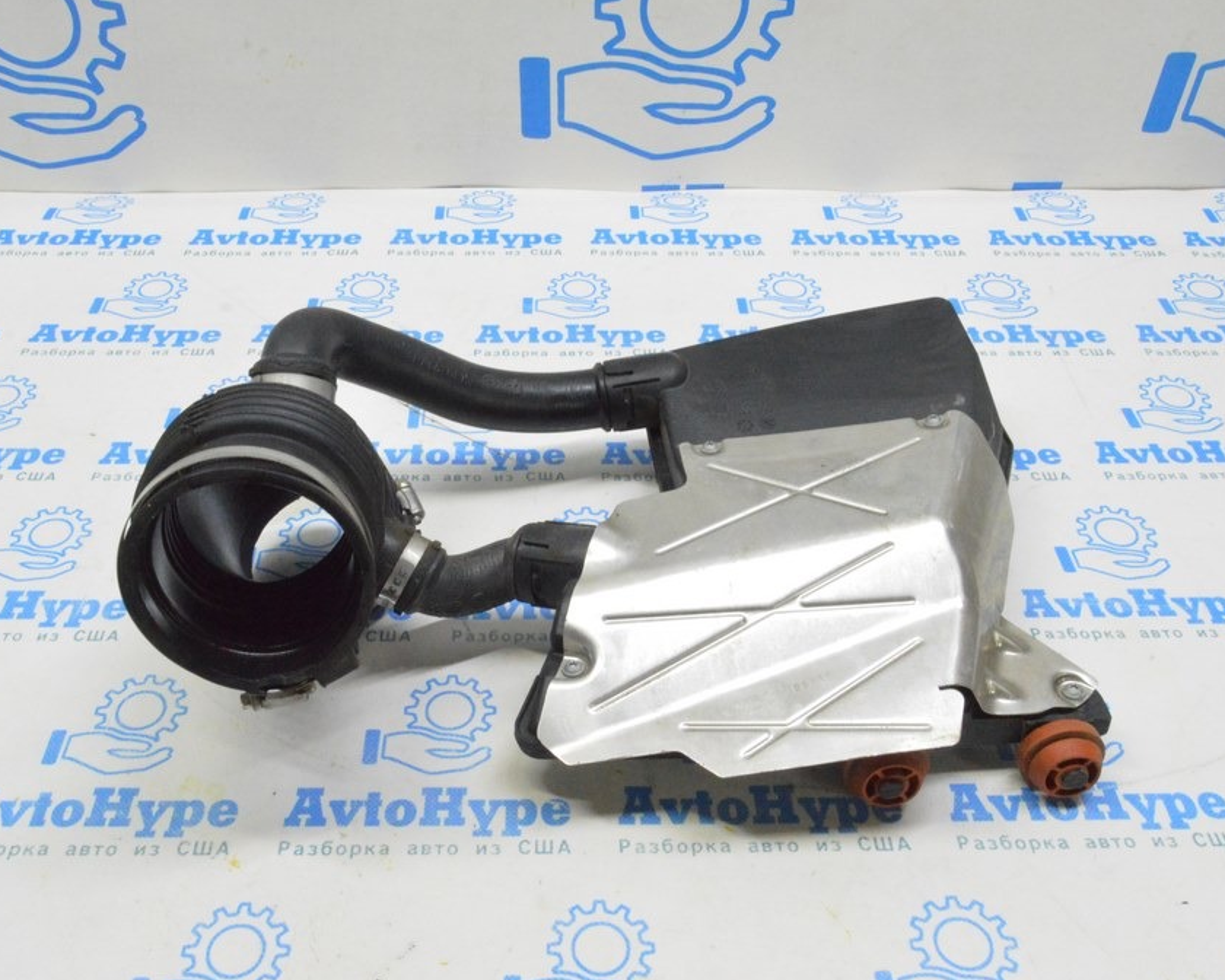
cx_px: 564
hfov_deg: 54.8
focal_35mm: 33
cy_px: 488
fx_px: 1181
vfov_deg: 45.1
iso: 6400
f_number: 20
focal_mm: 19
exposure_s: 1/20
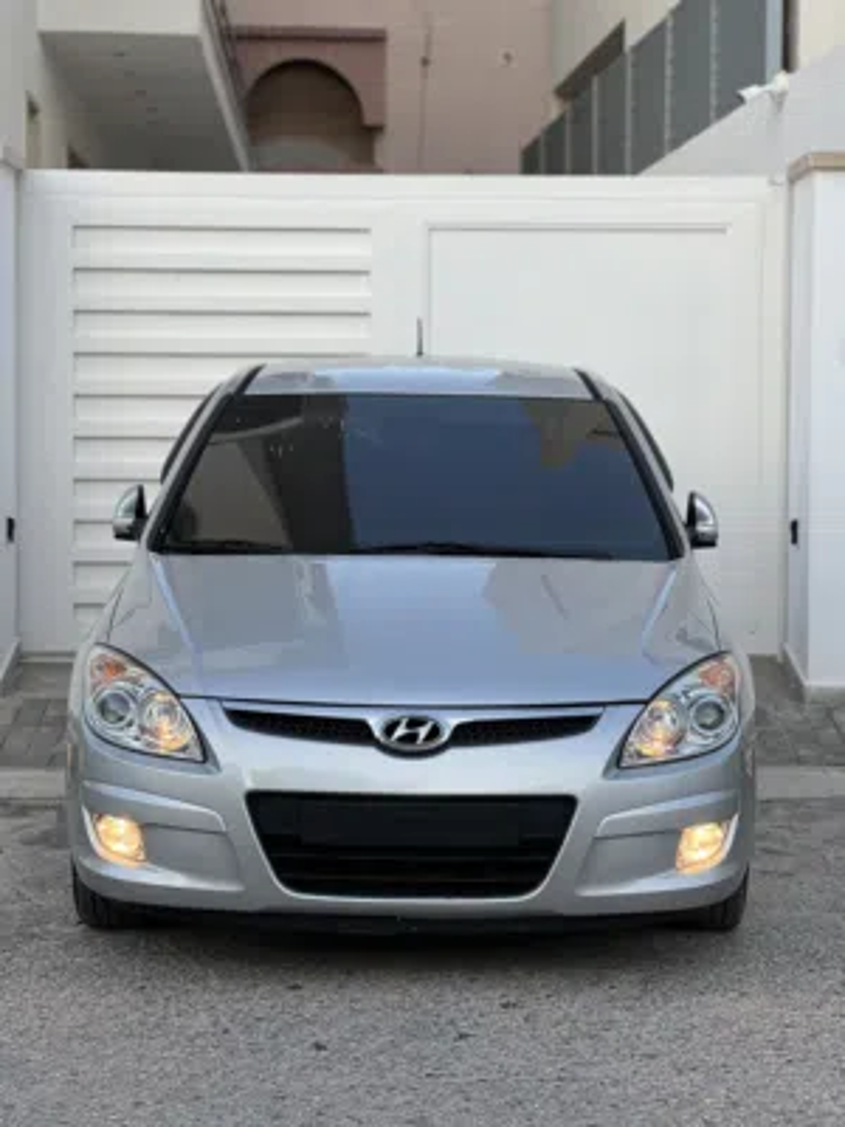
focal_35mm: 77
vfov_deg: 25.3
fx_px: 2506
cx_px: 422
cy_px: 564
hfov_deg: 19.1
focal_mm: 9
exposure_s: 1/121
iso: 64
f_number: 2.8
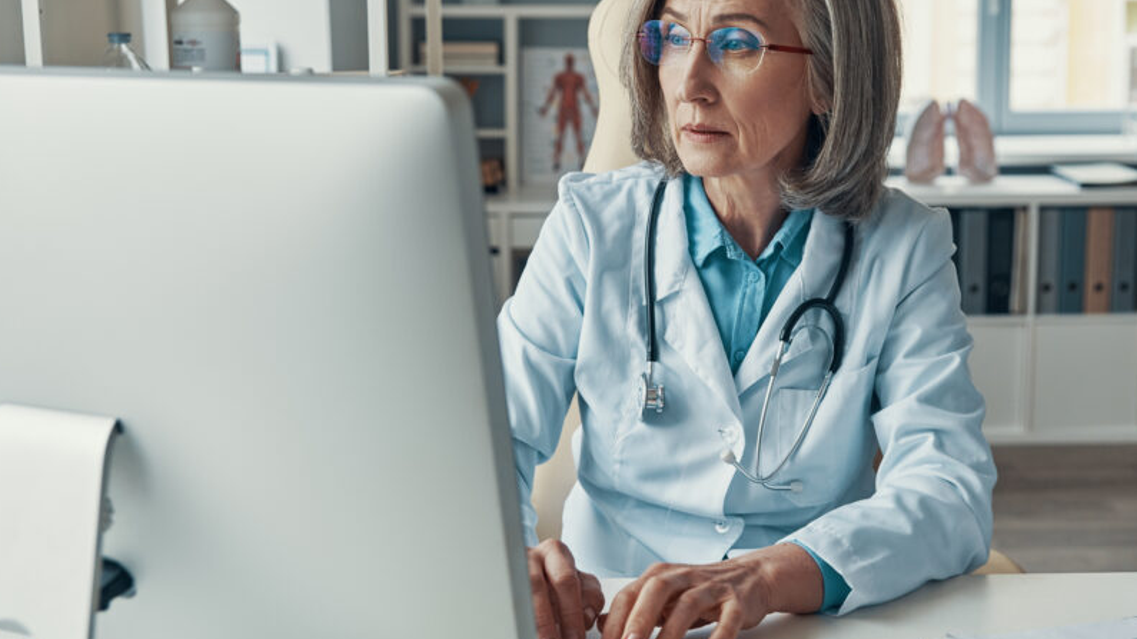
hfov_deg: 38.4
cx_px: 665
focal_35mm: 54
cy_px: 291
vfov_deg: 22.2
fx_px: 1628
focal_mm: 40
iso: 640
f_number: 3.5
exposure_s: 1/100
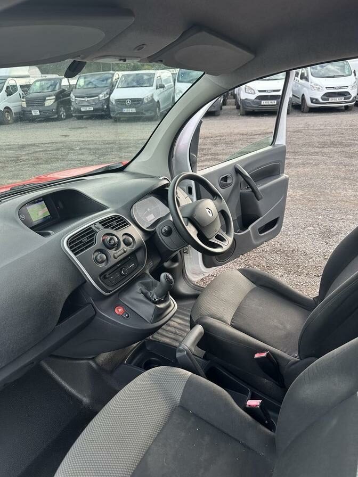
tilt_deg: -27.1
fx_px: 331
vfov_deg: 71.6
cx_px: 179
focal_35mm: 24
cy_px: 238
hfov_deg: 56.8
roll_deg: +2.7
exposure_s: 1/266
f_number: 1.78
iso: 80
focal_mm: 6.86
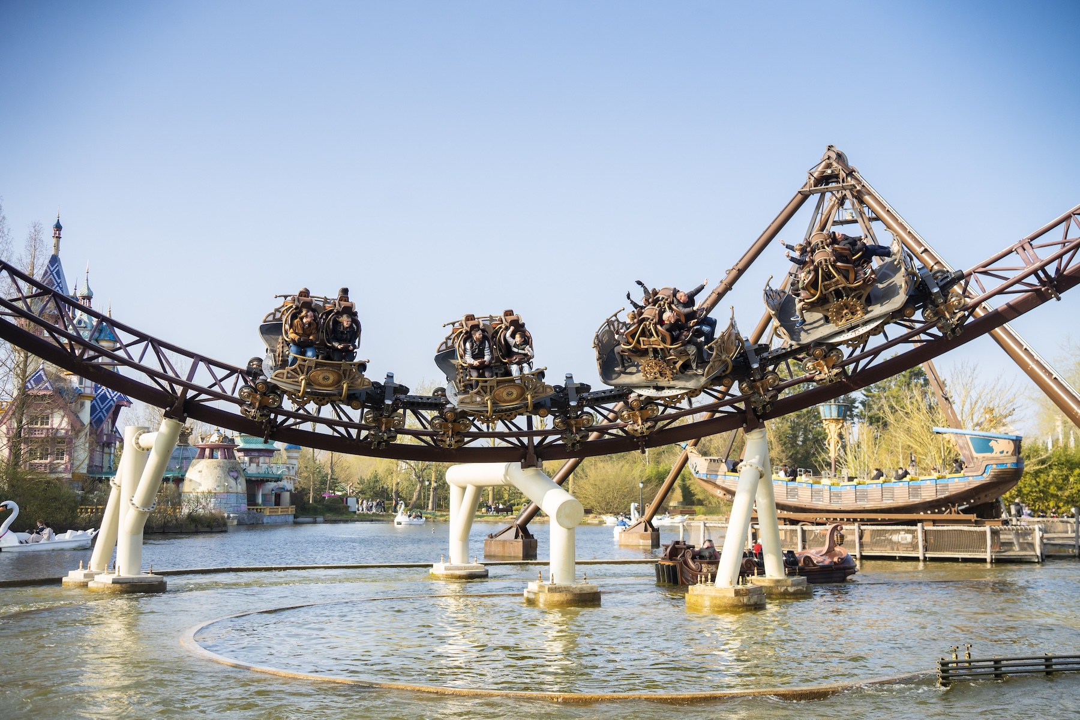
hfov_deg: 54.4
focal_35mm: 35
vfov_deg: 37.9
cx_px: 540
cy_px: 360
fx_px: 1050
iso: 400
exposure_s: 1/8000
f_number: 2.8
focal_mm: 35
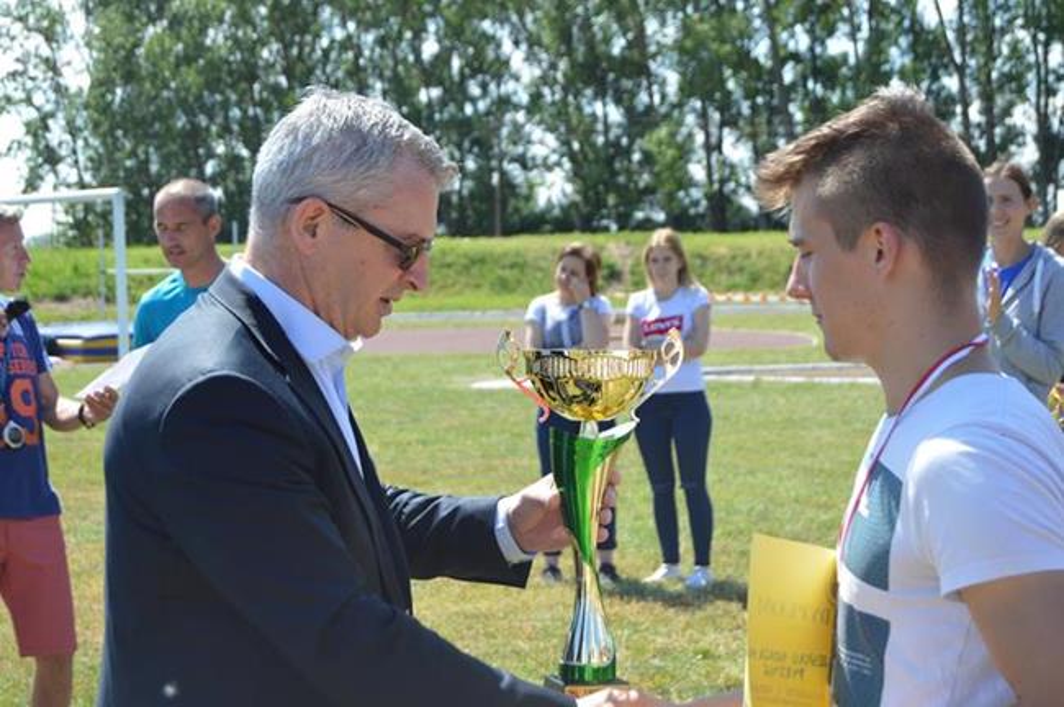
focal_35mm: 78
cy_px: 354
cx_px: 532
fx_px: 2303
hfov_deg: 26.0
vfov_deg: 17.5
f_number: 6.3
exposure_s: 1/160
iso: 100
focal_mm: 52
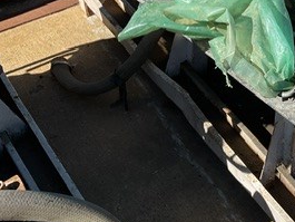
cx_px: 318
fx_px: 597
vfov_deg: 20.4
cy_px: 4
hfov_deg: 25.8
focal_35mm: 70
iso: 16
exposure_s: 1/1377
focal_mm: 3
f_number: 1.8
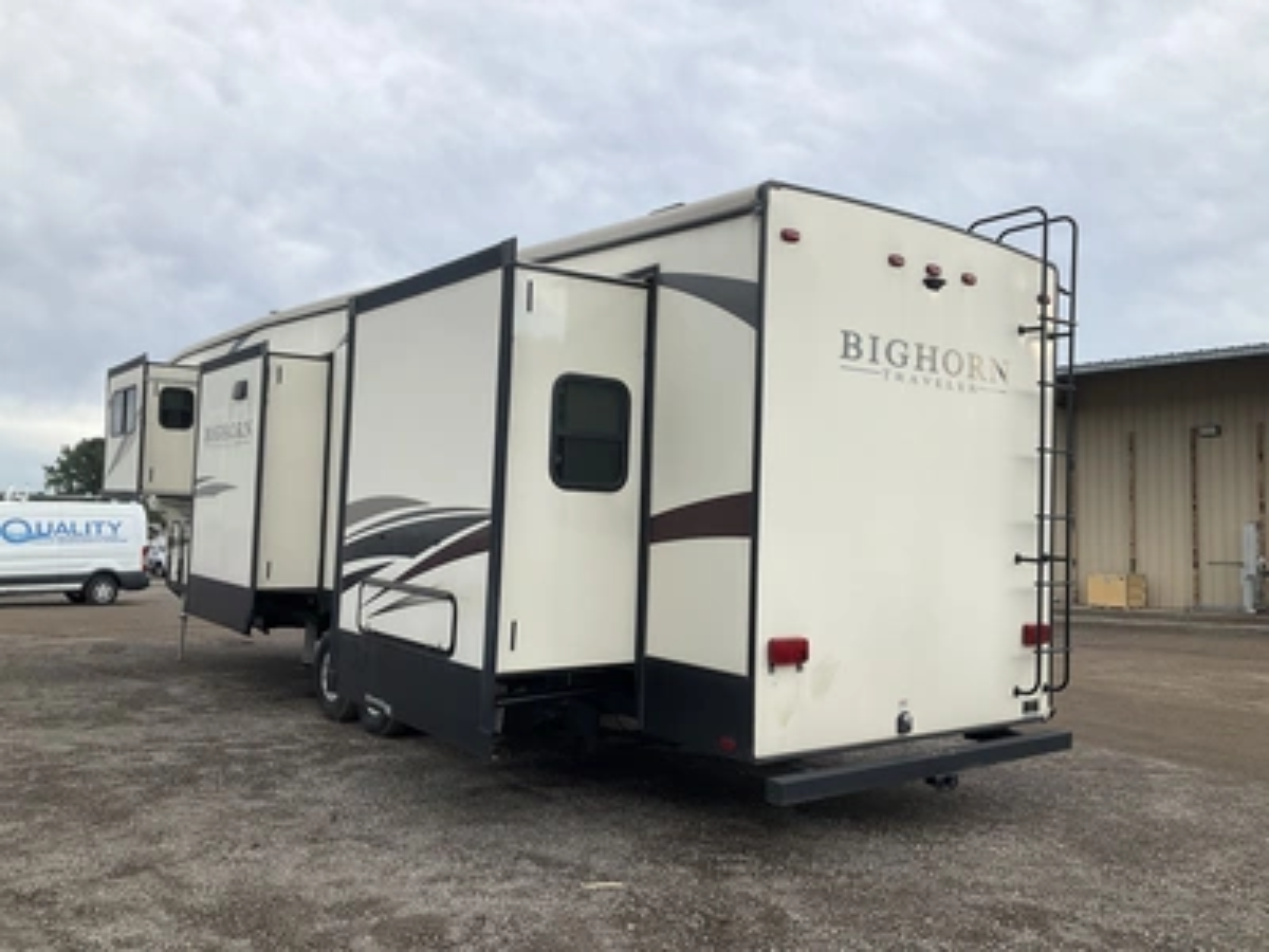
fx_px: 1063
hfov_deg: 61.7
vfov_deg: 48.2
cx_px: 634
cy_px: 476
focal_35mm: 29
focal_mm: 3
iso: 25
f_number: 1.8
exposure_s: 1/389
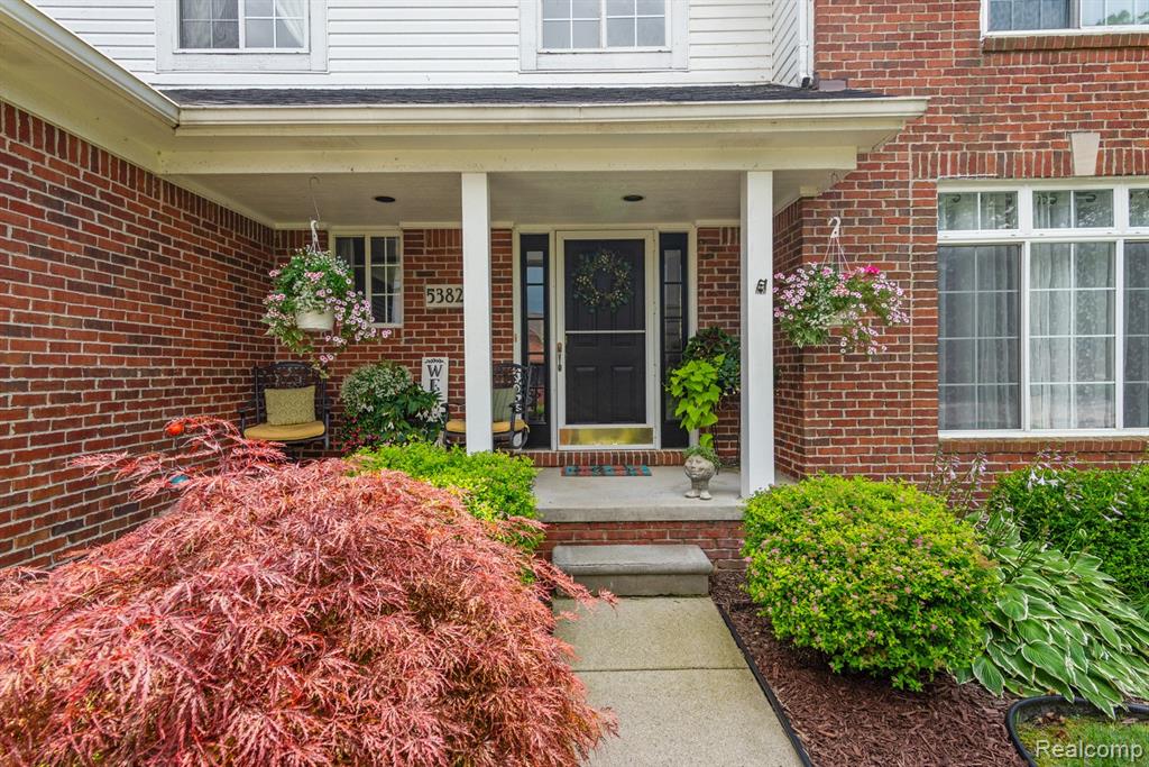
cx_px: 574
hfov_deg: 93.3
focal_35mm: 17
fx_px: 543
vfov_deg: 70.5
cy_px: 384
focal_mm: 17
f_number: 9
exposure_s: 1/320
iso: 400
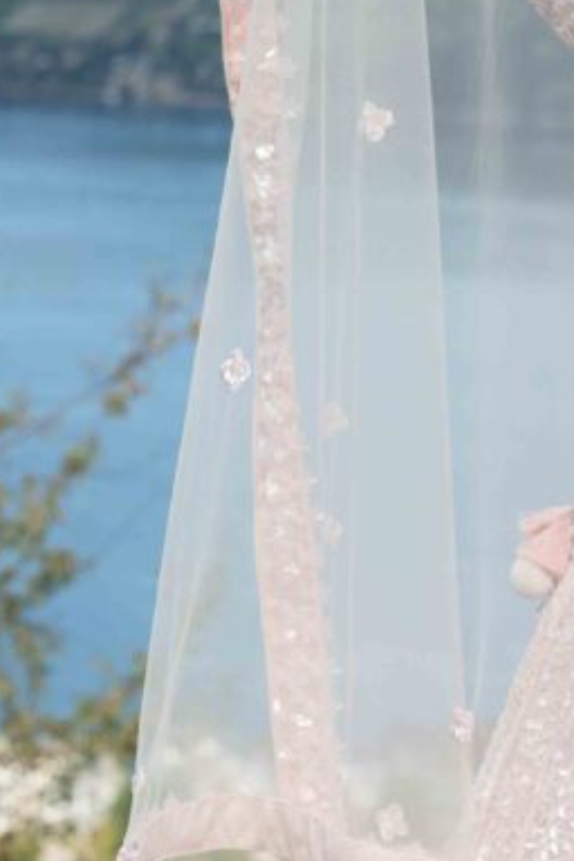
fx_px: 4783
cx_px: 543
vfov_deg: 10.3
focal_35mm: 200
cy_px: 617
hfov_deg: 6.8
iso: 100
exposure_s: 1/400
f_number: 4
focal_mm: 50
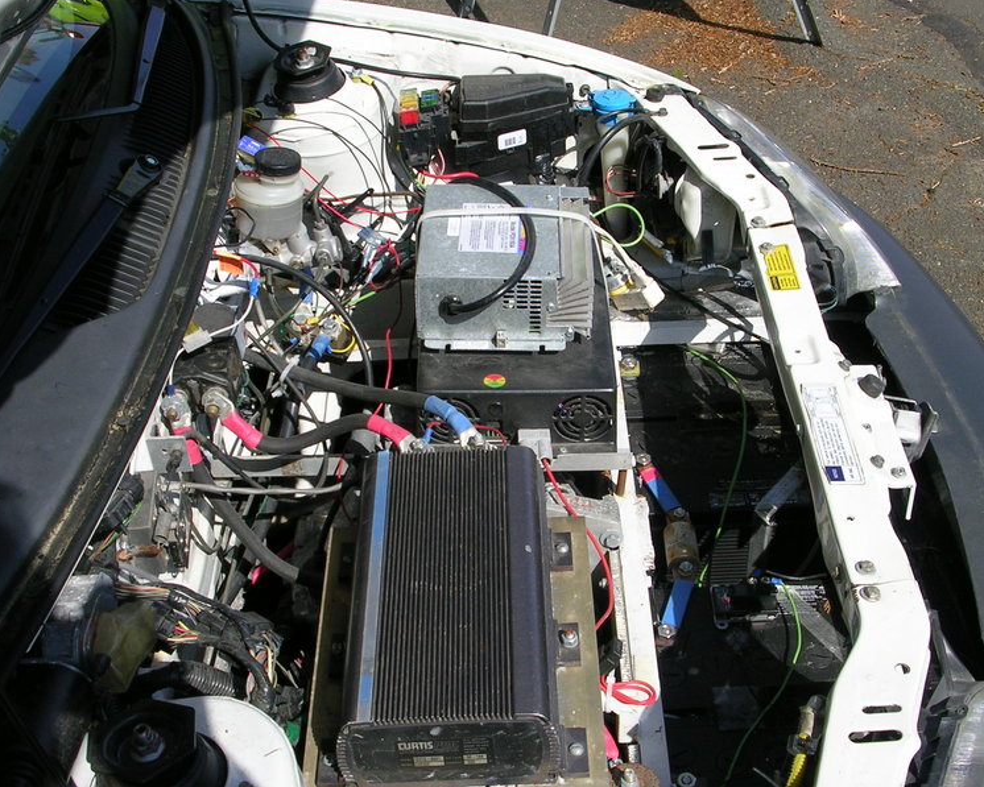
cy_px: 393
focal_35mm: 45
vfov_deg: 33.4
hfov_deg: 41.1
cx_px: 522
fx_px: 1311
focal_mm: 6.6
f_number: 5.9
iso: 50
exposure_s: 1/312
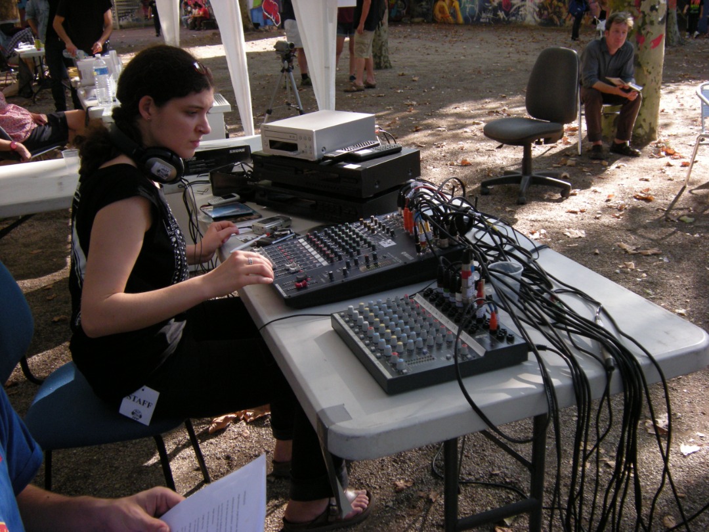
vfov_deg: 37.7
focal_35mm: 38
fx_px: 778
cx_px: 354
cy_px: 266
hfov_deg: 49.0
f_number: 3.2
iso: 200
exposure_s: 1/274
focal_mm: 6.3
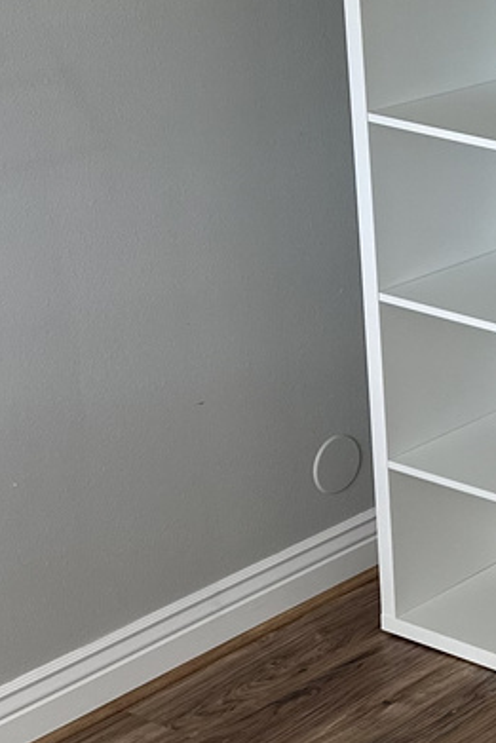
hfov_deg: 12.6
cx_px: 920
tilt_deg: -20.5
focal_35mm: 98
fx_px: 2023
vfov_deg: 20.8
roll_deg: -2.9
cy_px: 382
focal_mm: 6.86
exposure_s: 1/121
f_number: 1.78
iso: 125
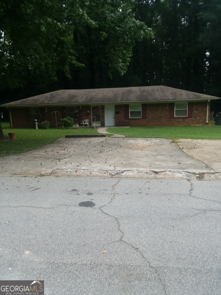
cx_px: 110
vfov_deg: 61.7
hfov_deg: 48.2
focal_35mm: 29
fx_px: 247
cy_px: 148
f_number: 1.9
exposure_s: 1/659
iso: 40
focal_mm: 2.47
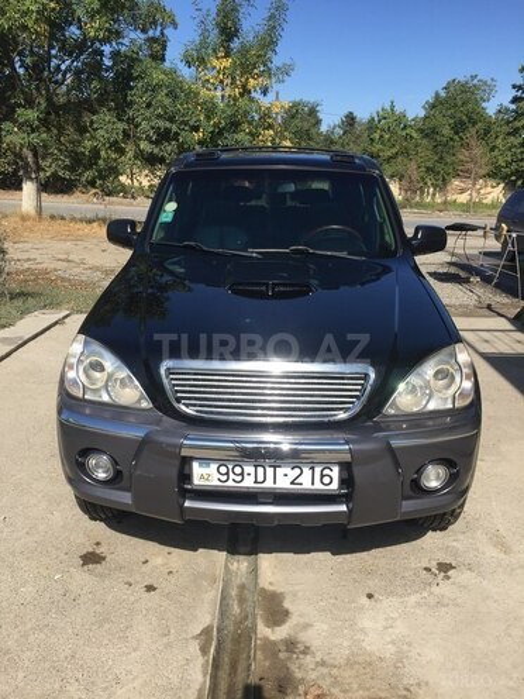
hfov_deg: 48.2
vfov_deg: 61.7
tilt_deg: -15.6
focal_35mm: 29
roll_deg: -0.6
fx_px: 585
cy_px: 350
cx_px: 262
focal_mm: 4.15
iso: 32
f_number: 2.2
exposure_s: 1/1582
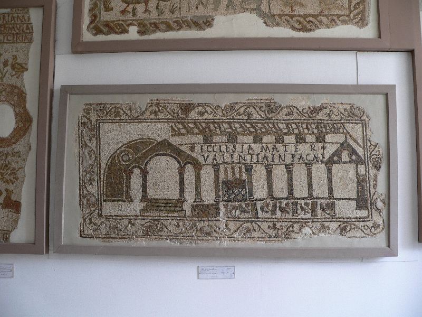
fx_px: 439
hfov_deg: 51.4
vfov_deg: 39.7
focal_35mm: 36
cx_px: 211
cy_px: 158
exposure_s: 1/25
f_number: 2.8
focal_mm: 6
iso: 80
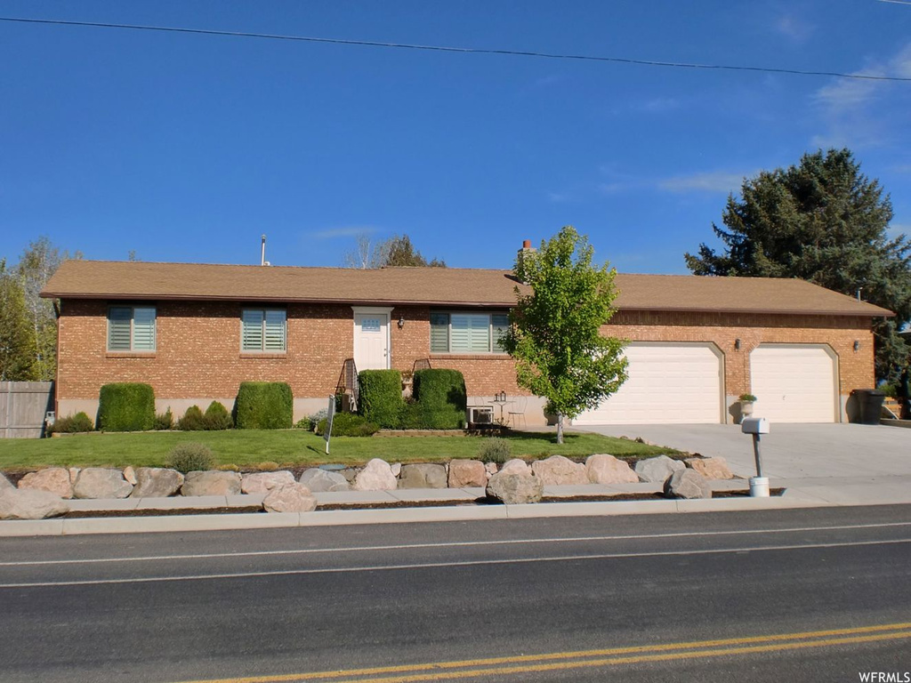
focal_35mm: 35
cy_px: 342
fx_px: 921
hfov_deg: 52.6
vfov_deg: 40.7
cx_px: 456
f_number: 5.6
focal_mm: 6.3
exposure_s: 1/640
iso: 64
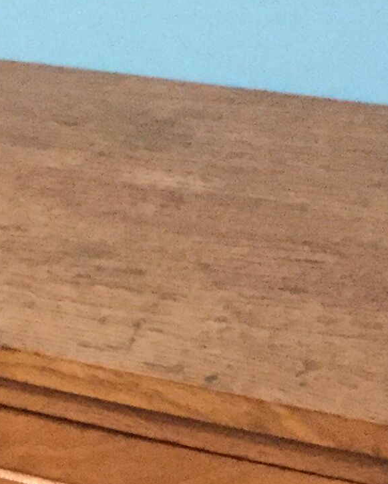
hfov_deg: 11.3
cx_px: 104
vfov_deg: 12.5
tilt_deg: -41.8
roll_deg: +8.9
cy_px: 963
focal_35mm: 136
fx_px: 1952
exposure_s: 1/17
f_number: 2.4
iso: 320
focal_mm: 3.3
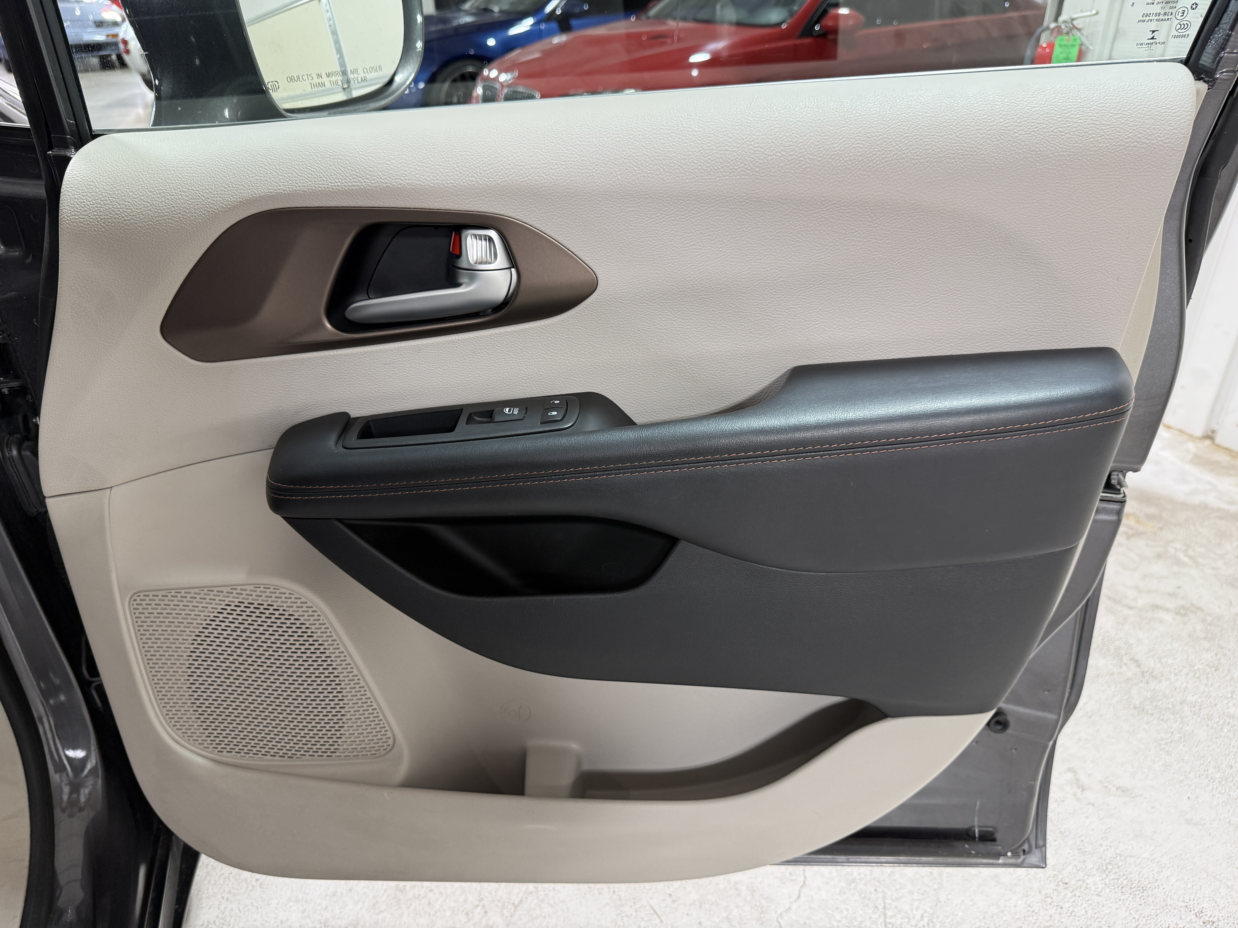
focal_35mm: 24
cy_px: 464
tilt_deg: -29.0
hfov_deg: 71.6
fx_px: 858
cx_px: 619
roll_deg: +0.3
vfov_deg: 56.8
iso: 125
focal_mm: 6.76
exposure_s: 1/60
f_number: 1.78
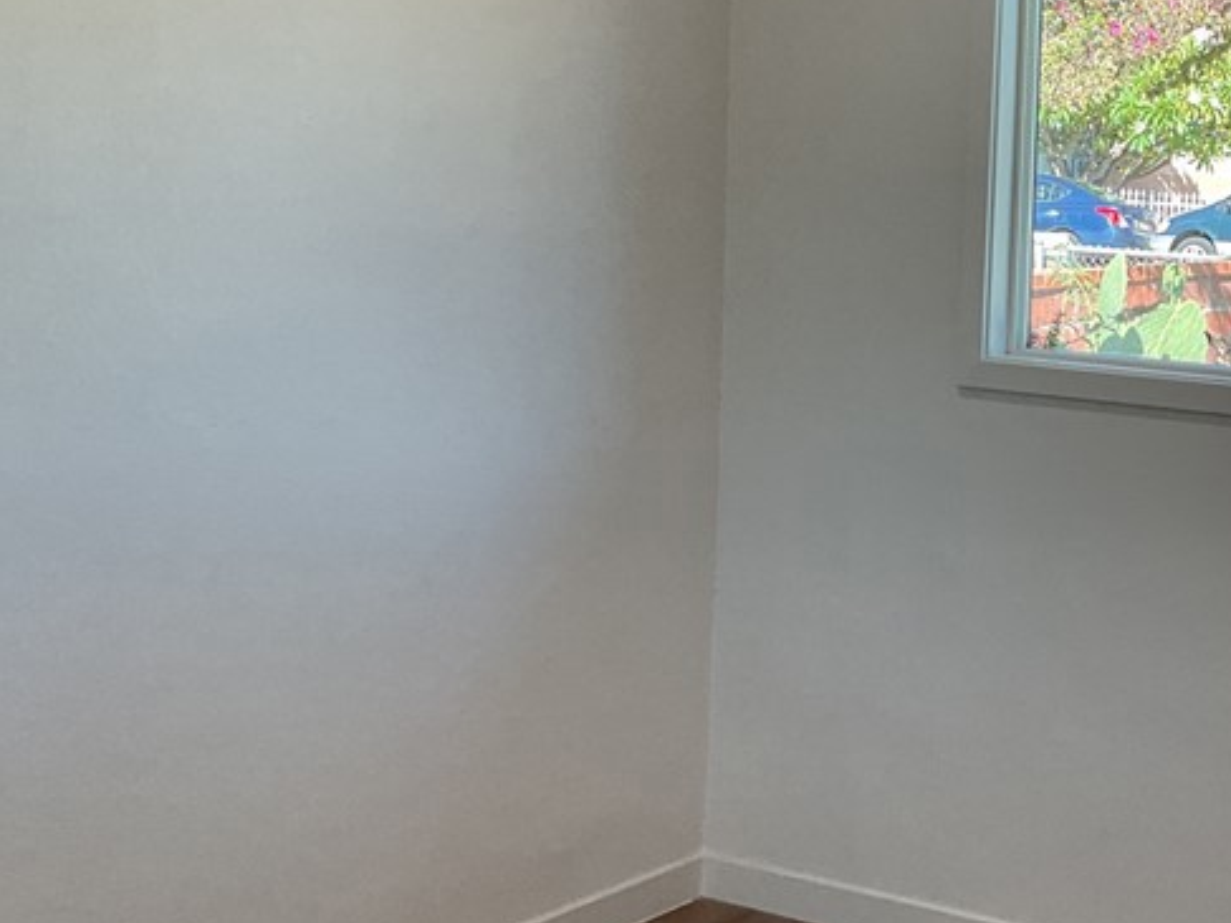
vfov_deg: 23.9
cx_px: 1127
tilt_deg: -3.7
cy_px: 329
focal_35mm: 61
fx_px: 2169
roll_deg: -1.4
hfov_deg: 30.2
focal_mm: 3
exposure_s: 1/120
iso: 32
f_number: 1.8
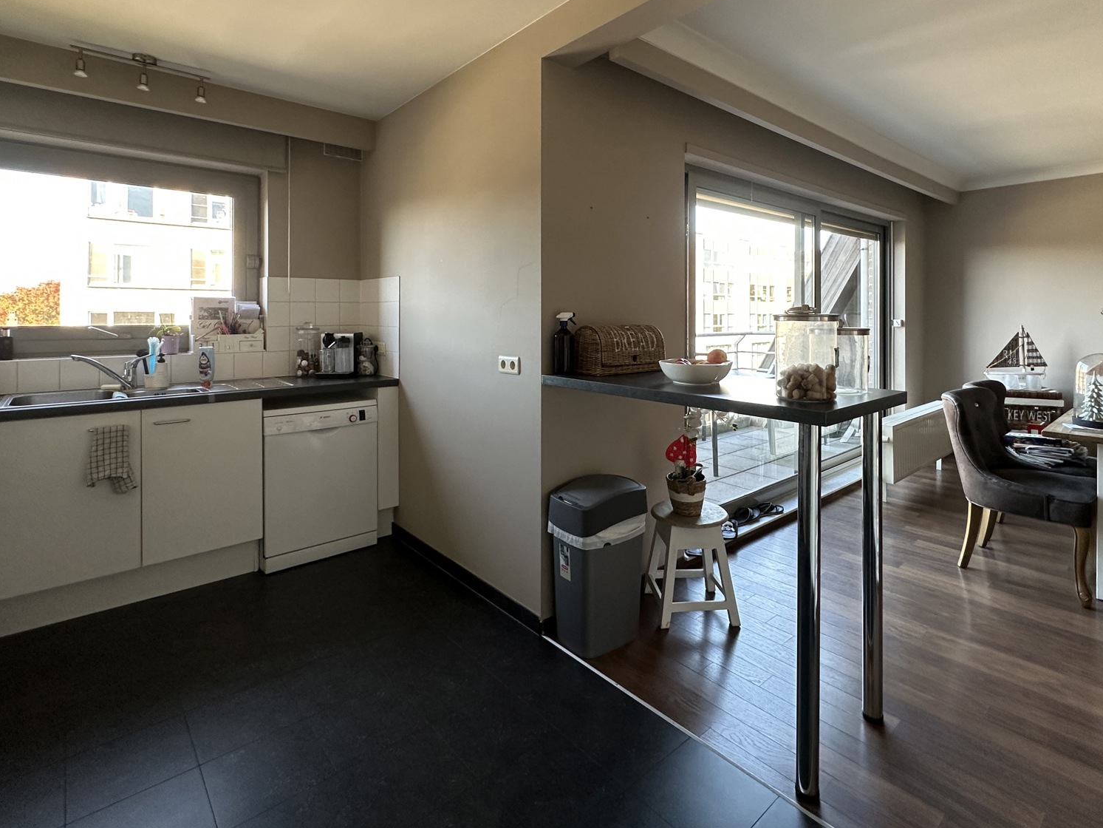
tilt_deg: +0.0
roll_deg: -0.3
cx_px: 567
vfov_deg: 70.5
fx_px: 574
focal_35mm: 18
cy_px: 314
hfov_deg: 87.7
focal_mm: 2.22
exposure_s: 1/99
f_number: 2.2
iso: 160
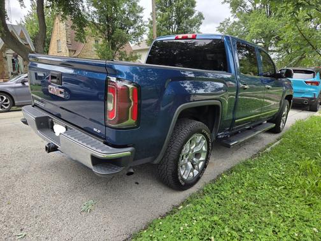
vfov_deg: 58.9
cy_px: 120
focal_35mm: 23
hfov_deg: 73.9
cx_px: 160
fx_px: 213
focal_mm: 5.4
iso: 80
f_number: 1.8
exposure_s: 1/1667
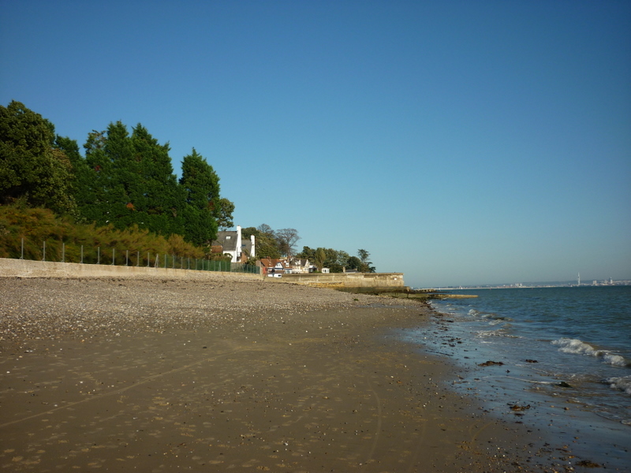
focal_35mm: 39
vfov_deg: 36.8
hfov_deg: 47.9
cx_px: 316
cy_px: 236
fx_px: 711
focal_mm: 6.4
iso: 80
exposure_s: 1/200
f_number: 8
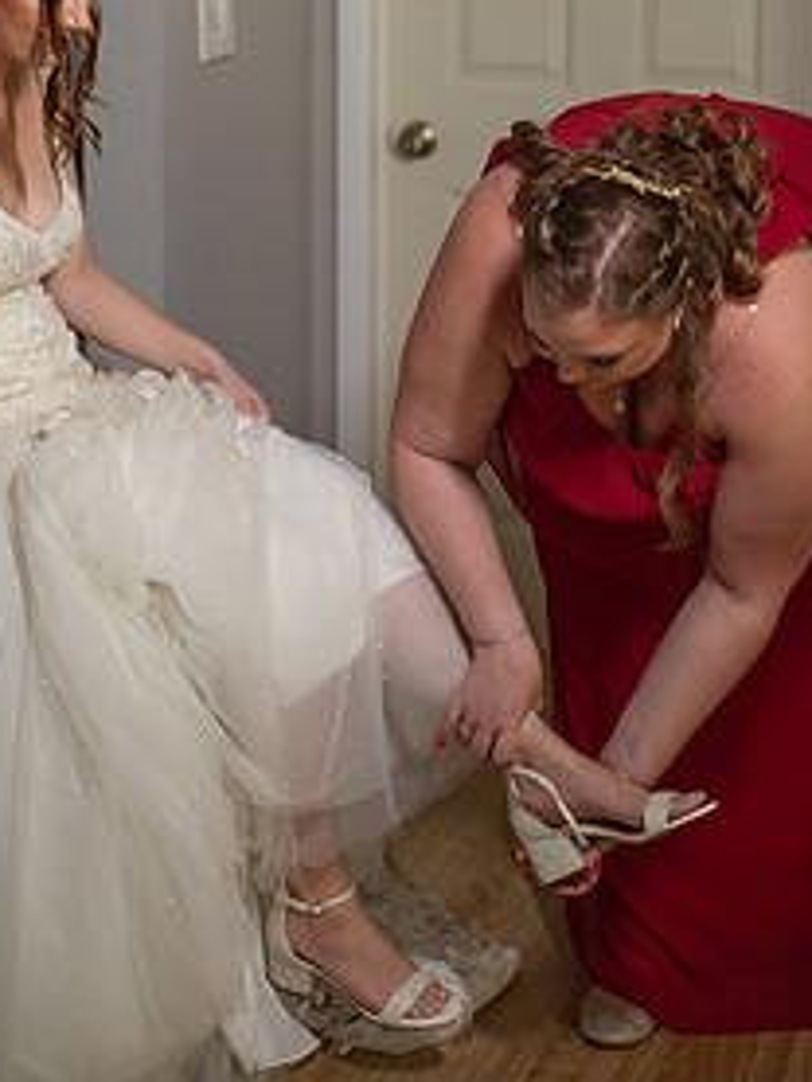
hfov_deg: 18.9
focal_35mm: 78
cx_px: 342
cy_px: 277
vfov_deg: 24.7
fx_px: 2438
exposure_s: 1/400
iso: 1000
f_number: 2.5
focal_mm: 50
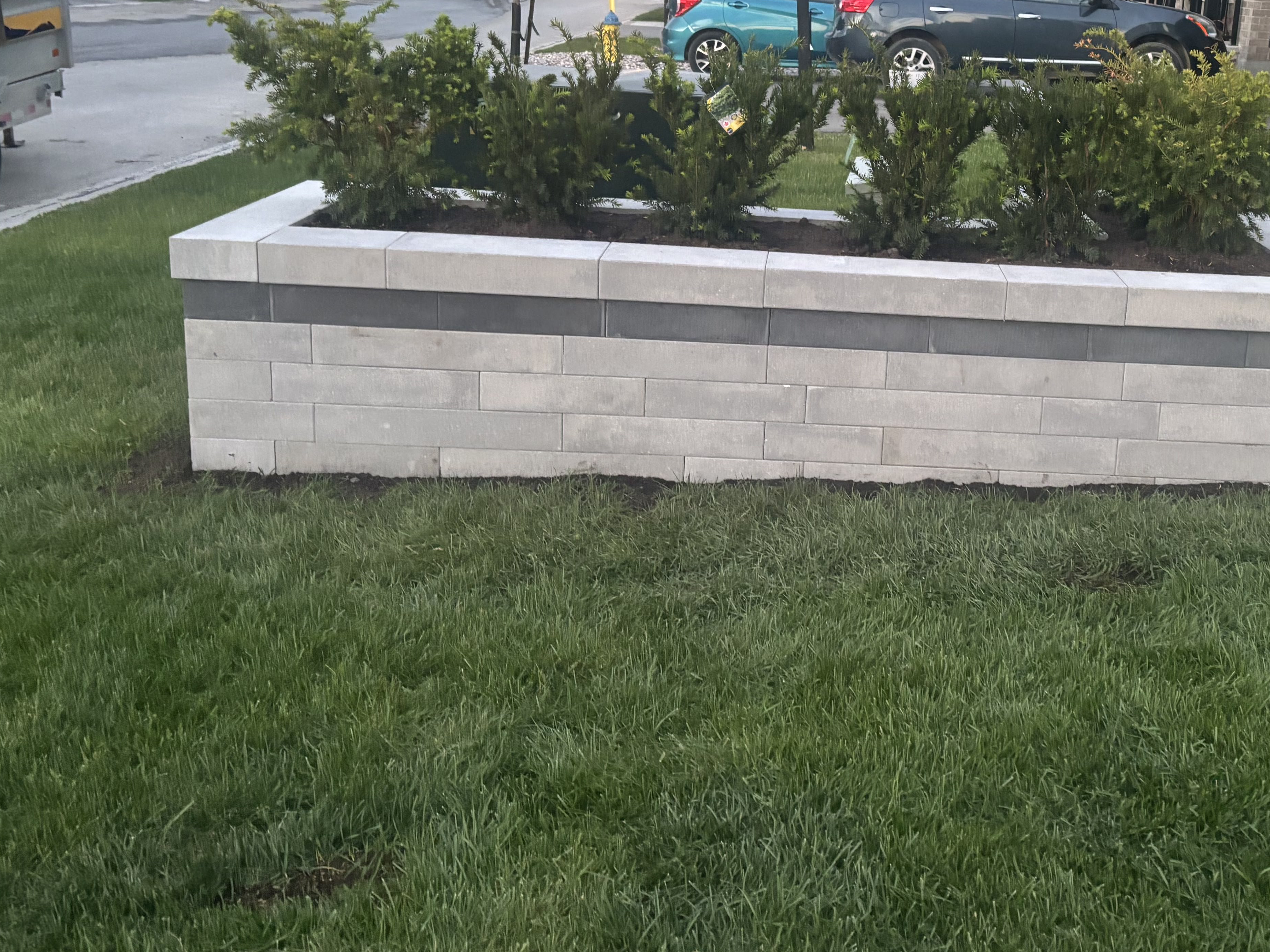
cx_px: 896
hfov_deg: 45.7
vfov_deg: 35.5
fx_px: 1468
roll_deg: -3.4
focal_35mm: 40
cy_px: 287
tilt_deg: -12.4
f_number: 1.6
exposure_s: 1/49
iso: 500
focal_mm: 5.96
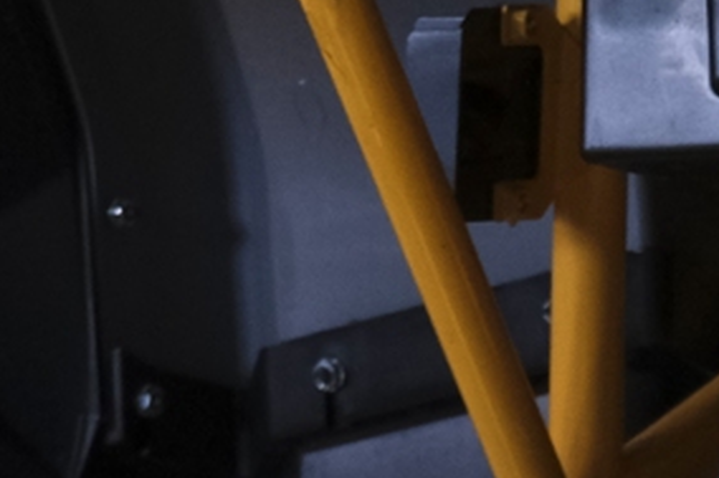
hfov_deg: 8.3
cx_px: 630
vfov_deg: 5.5
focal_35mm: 248
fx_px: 4950
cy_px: 593
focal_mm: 29.2
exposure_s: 1/200
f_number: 4
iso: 2000
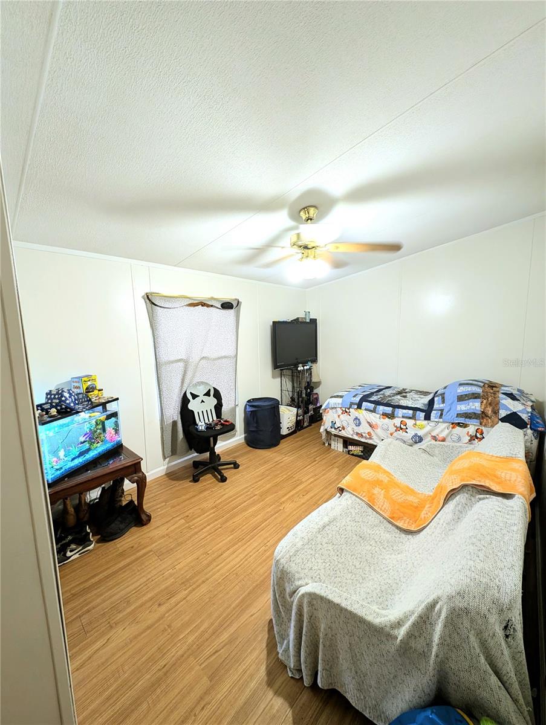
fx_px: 252
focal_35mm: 12
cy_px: 362
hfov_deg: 94.6
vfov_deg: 110.5
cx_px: 273
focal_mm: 2.23
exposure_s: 1/60
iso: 217
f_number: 1.95
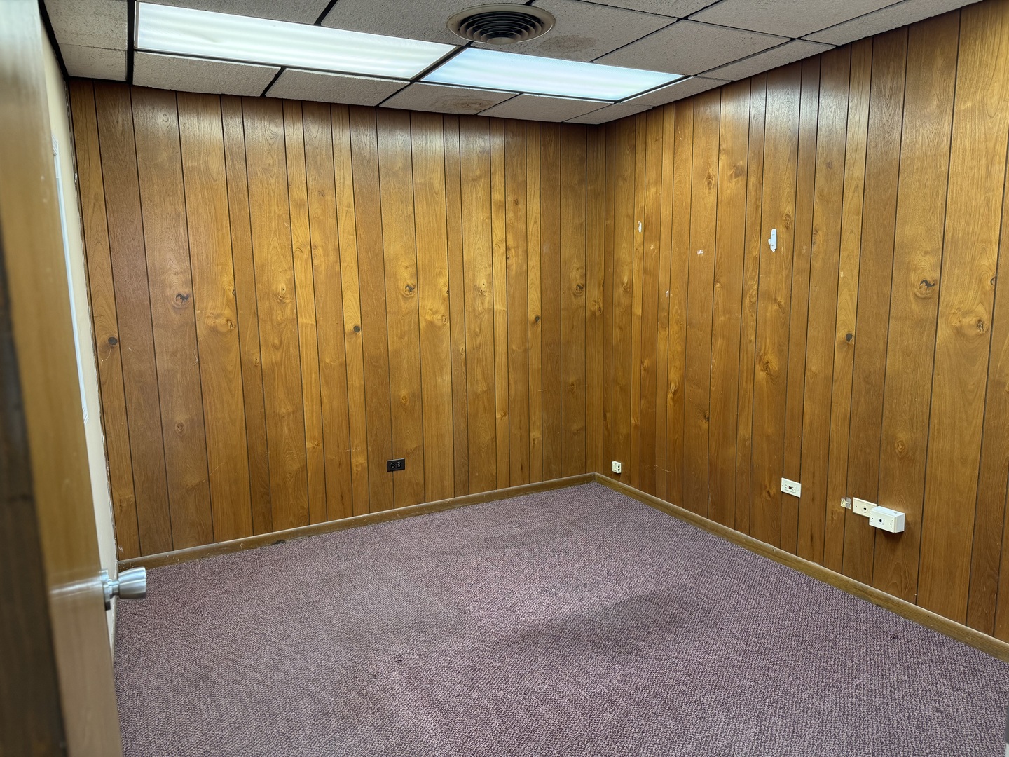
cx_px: 504
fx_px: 700
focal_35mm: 24
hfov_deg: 71.6
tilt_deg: -9.0
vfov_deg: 56.8
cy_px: 378
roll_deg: +1.2
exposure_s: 1/60
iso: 160
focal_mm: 6.76
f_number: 1.78
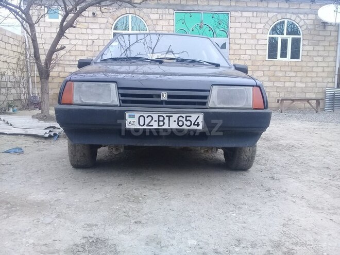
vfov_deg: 45.4
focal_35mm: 31
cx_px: 170
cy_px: 128
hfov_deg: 58.4
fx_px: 304
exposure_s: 1/173
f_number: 2.2
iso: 50
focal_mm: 3.3
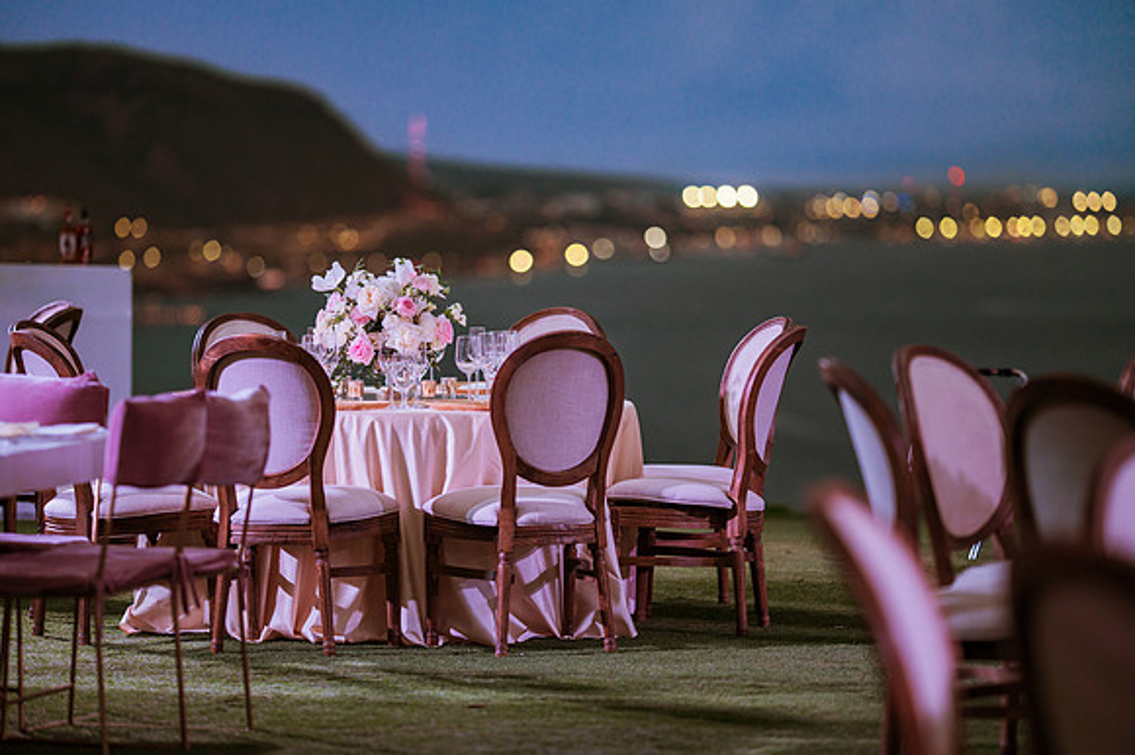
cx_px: 568
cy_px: 378
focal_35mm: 135
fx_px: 4254
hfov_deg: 15.2
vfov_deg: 10.1
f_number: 1.8
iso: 500
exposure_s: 1/160
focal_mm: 135
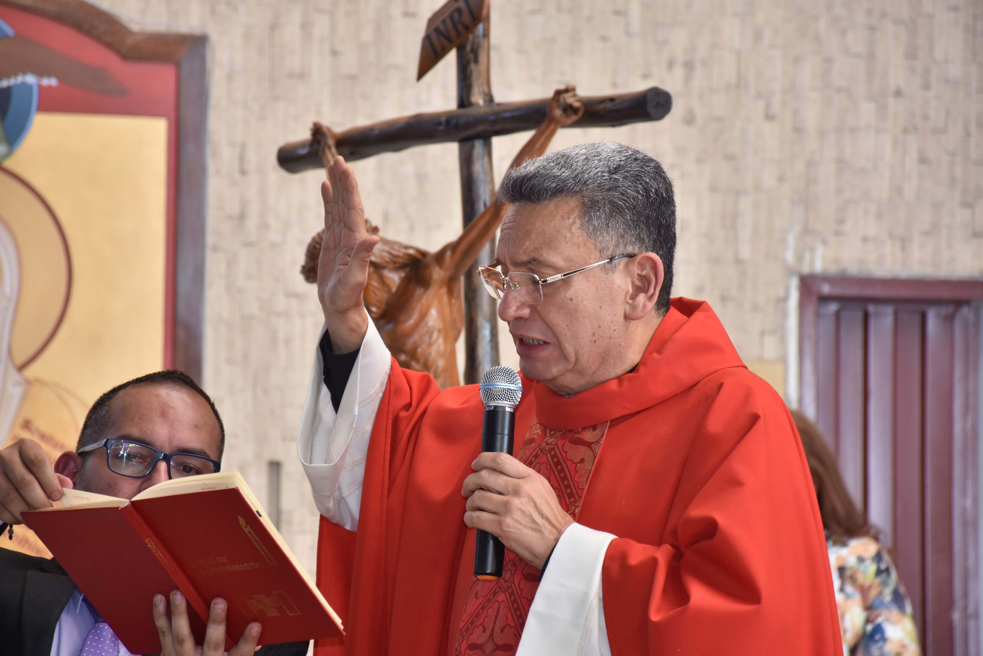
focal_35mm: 210
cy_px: 328
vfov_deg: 6.5
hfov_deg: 9.8
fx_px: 5735
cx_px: 492
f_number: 5.6
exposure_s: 1/50
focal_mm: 140
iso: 200
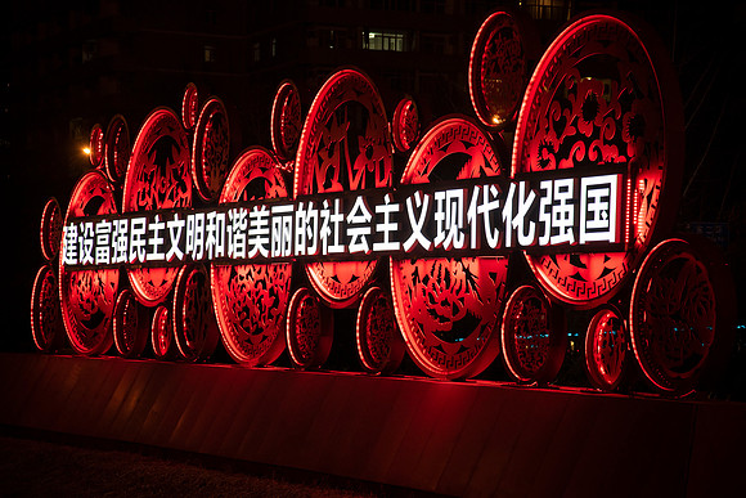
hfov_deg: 18.8
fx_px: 2248
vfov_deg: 12.6
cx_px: 361
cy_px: 255
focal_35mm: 108
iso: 1000
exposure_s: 1/160
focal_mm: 105
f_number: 4
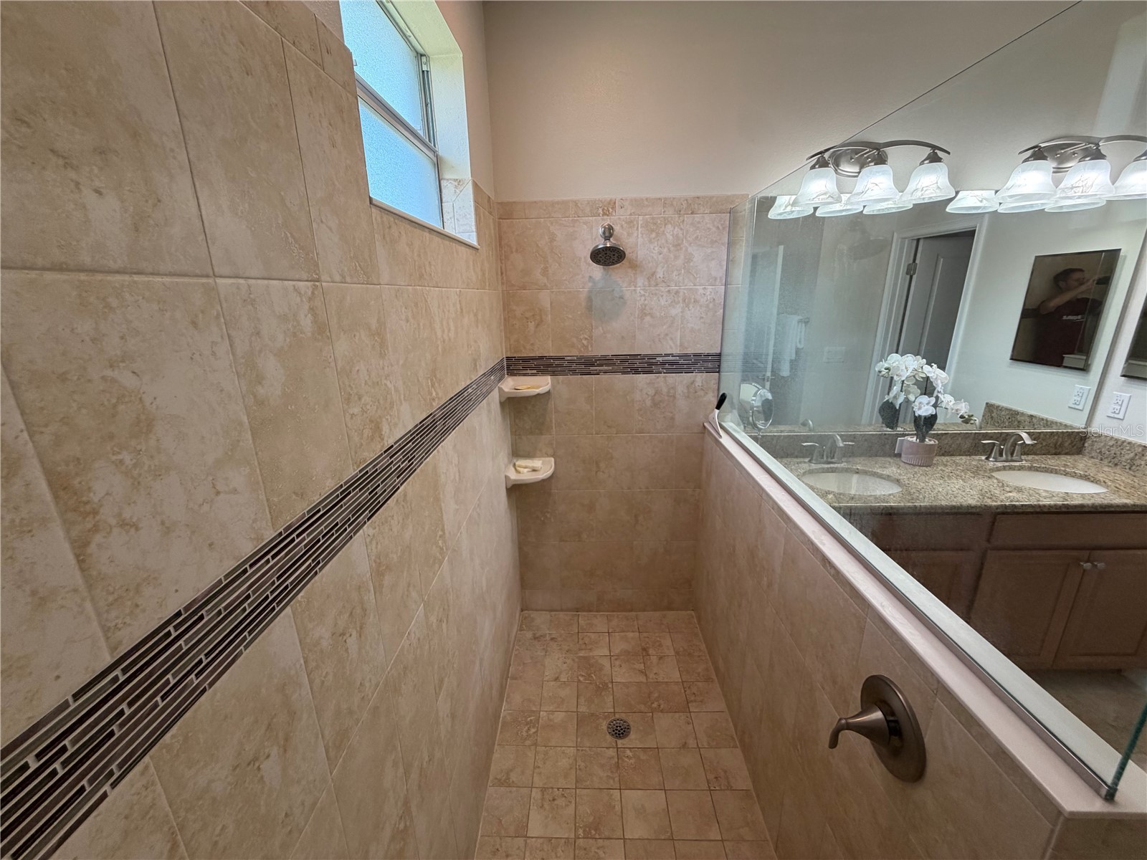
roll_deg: +1.9
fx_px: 464
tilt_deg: -15.5
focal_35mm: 14
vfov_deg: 85.7
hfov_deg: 102.1
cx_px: 574
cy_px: 430
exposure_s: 1/120
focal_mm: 2.22
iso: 200
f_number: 2.2
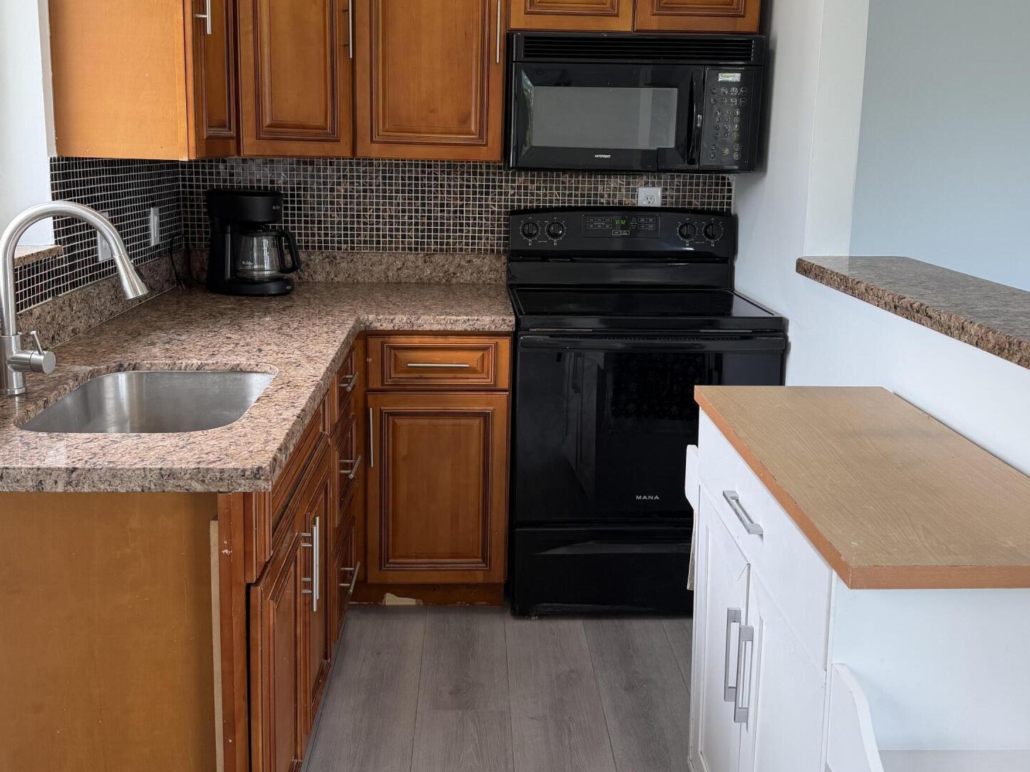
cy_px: 303
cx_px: 510
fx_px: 982
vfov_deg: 42.7
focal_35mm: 33
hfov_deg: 55.4
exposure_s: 1/120
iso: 80
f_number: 1.78
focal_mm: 6.76
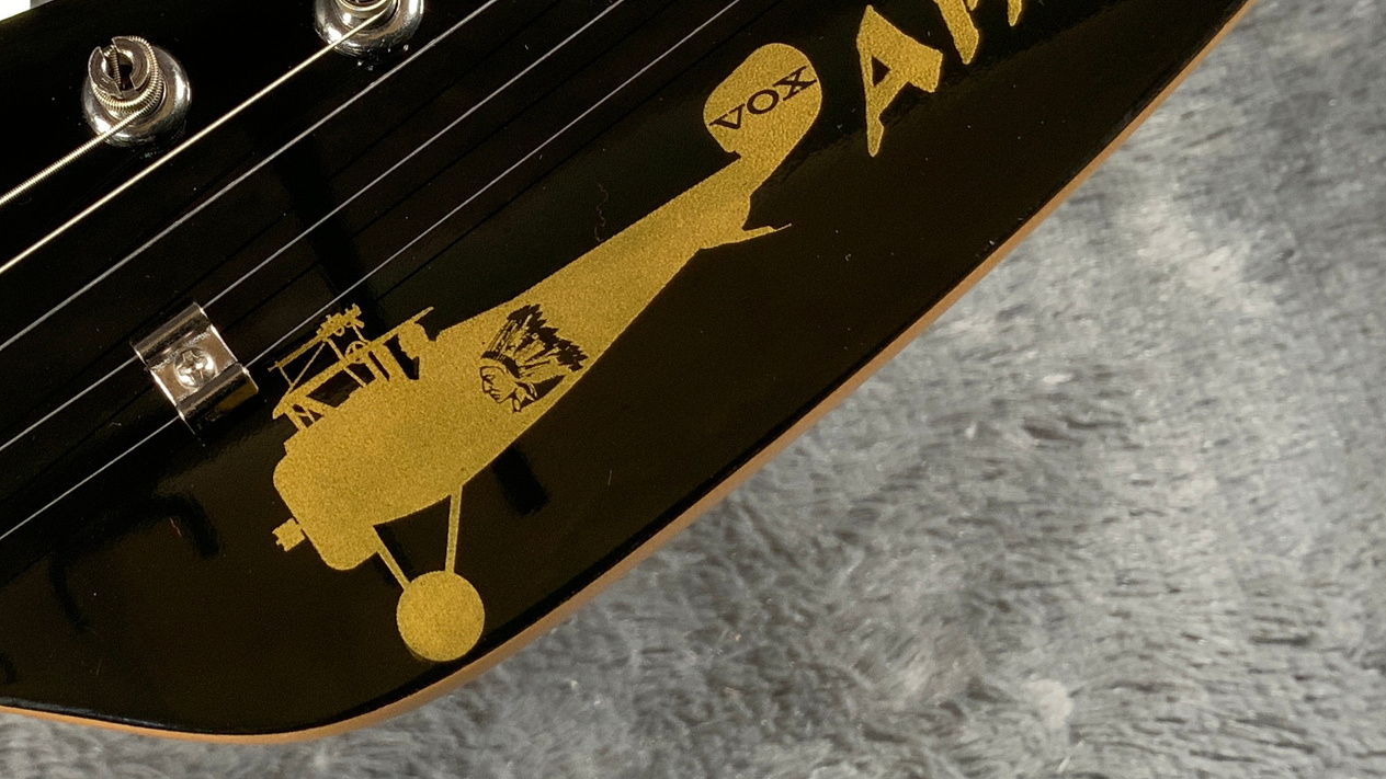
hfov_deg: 31.8
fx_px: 2352
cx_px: 245
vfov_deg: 18.8
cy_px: 272
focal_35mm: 64
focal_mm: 3
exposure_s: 1/52
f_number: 1.8
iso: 80
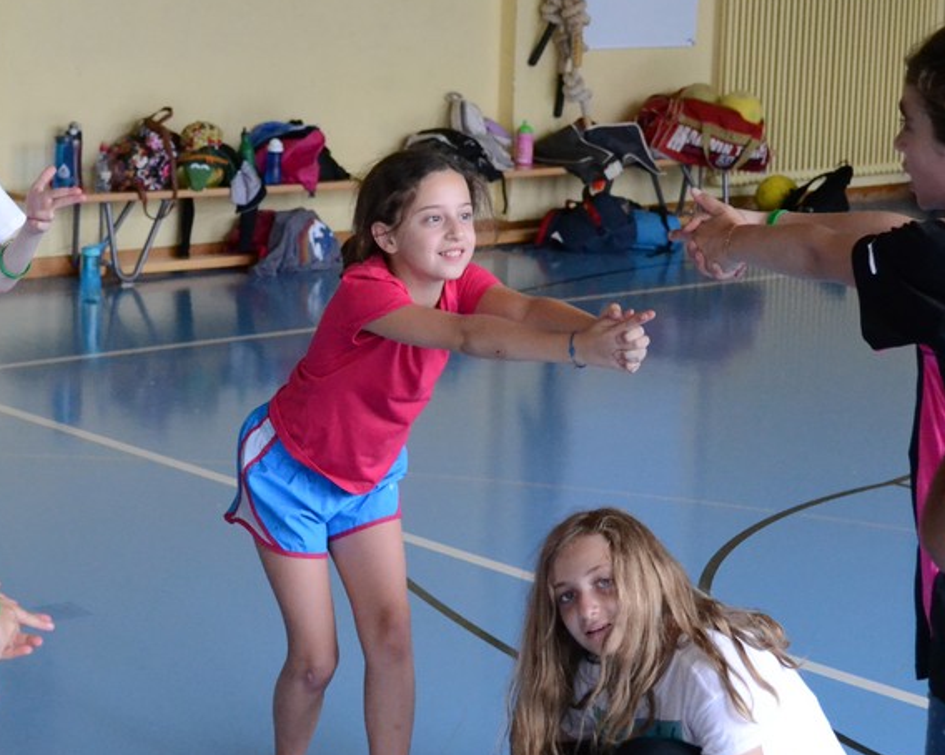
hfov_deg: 21.5
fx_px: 2484
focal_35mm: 89
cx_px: 334
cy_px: 332
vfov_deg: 17.3
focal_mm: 35
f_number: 5.6
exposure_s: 1/500
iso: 3200
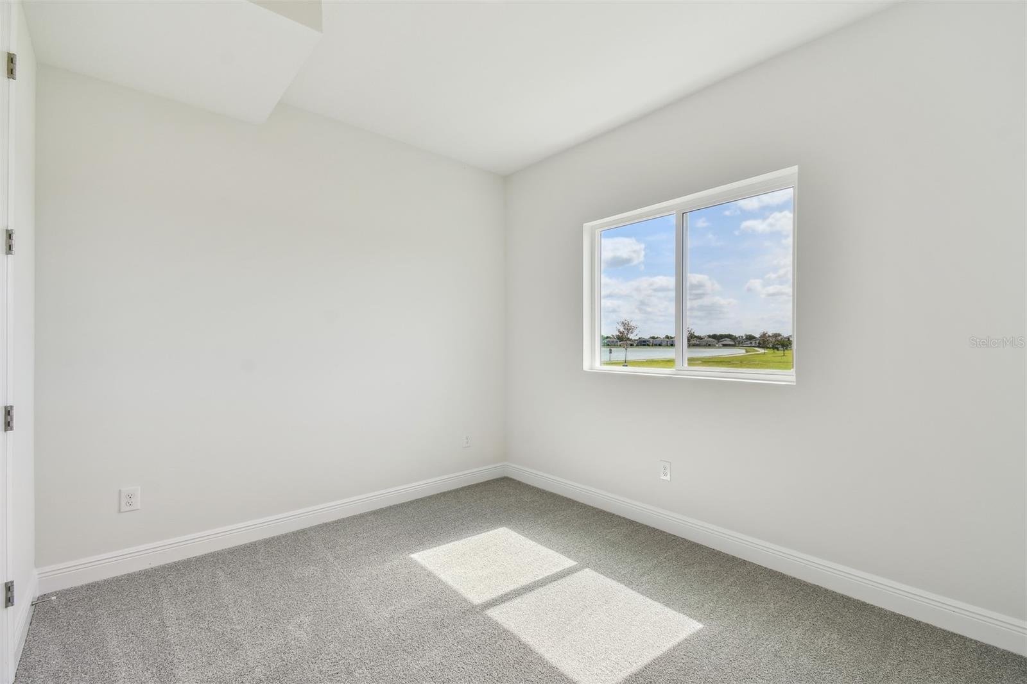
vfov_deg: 77.3
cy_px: 342
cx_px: 514
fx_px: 428
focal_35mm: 15
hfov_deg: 100.4
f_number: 7.1
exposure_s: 1/50
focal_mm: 10
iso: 100
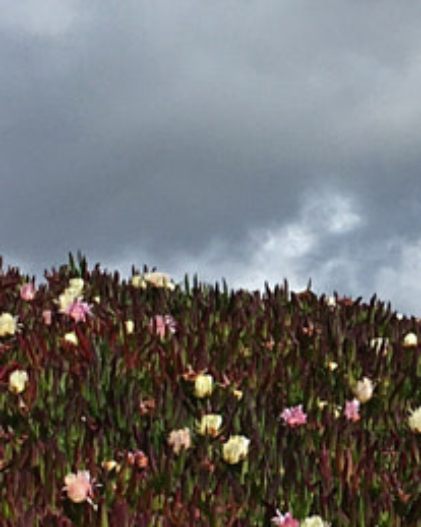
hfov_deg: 8.7
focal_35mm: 175
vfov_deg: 11.0
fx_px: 2727
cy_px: 342
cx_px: 533
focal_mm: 4.15
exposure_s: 1/3077
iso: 25
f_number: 2.2
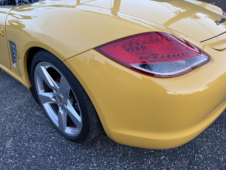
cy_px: 85
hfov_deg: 71.6
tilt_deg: -29.9
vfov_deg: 56.8
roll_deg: -1.4
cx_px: 113
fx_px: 157
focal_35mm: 24
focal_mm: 6.76
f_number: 1.78
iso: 200
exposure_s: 1/120
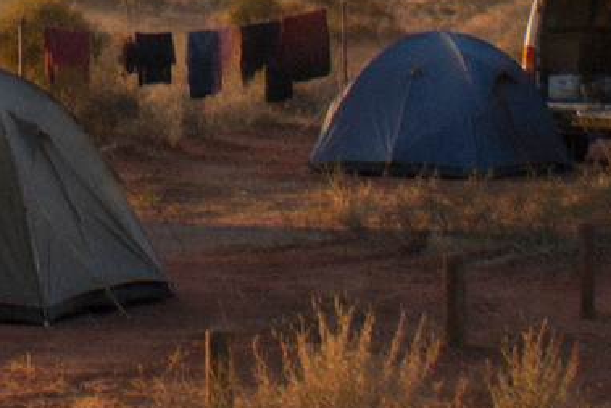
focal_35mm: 135
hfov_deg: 15.2
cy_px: -28
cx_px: 360
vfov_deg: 10.1
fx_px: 2292
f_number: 9
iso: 500
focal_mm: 40
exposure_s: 1/250
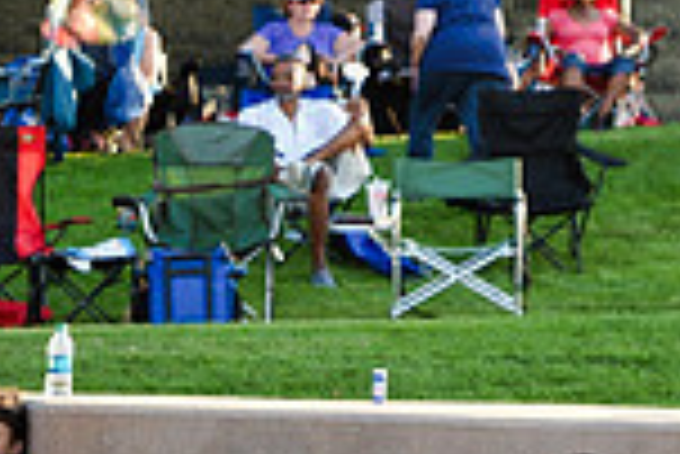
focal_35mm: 230
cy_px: 703
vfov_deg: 5.9
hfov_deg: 8.9
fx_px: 4349
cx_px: -27
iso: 200
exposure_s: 1/125
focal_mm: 60
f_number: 5.6
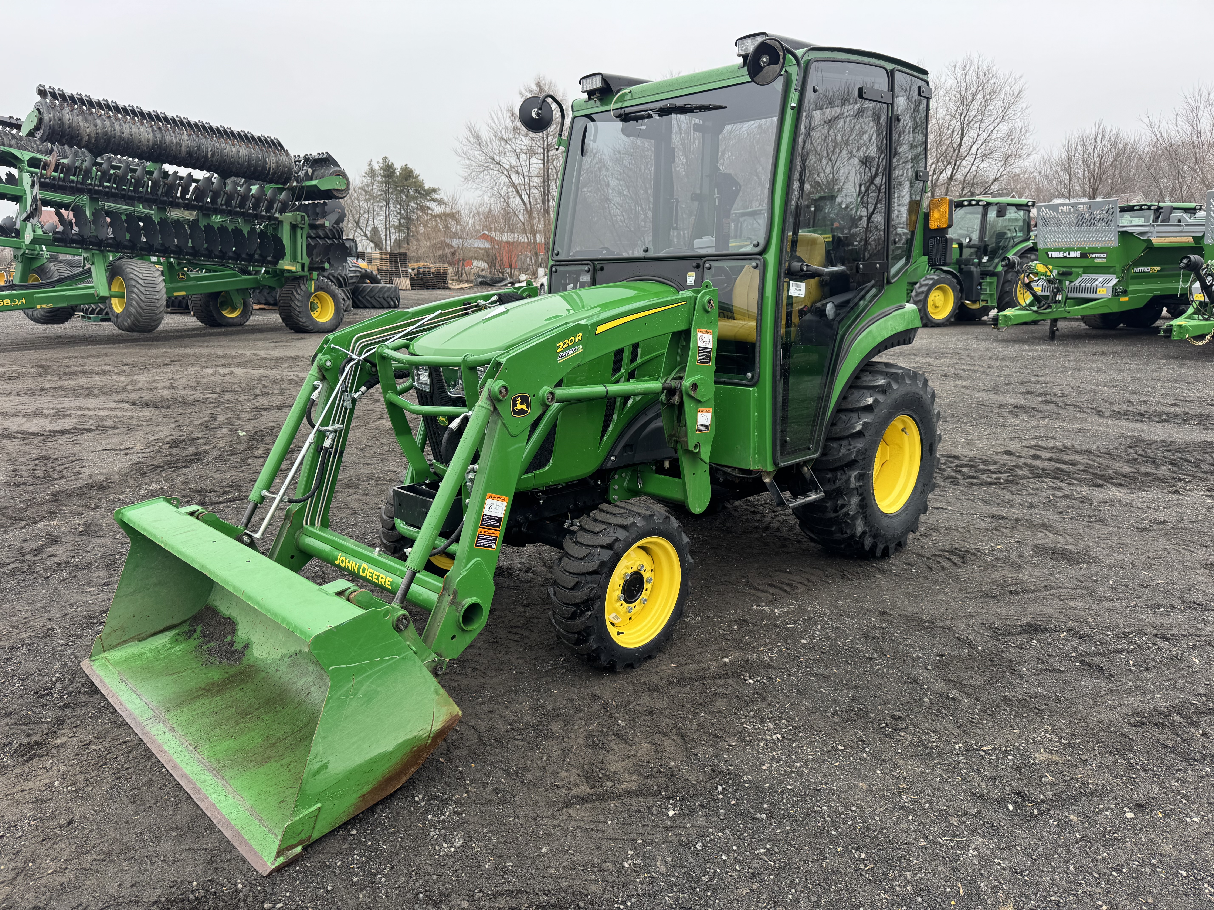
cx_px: 607
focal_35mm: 24
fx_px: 842
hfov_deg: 71.6
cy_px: 455
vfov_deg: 56.8
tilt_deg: -12.1
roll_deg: -0.3
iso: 80
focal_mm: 6.76
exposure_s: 1/651
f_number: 1.78
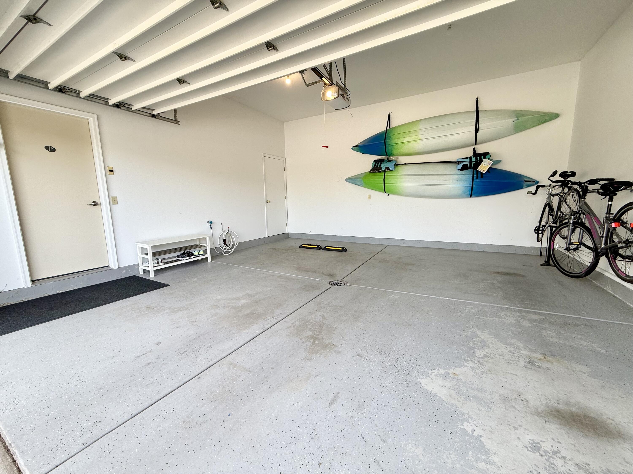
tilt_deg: -8.1
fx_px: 256
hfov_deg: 102.1
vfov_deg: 85.7
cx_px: 316
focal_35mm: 14
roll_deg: +0.4
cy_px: 237
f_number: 2.2
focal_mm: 2.22
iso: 50
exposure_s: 1/133
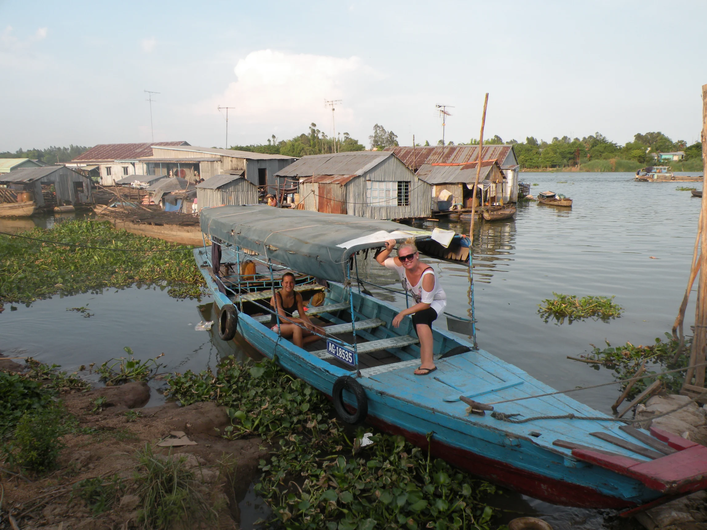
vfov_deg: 51.4
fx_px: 551
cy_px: 265
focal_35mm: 27
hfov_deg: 65.3
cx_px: 354
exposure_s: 1/160
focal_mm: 4.7
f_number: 5
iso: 64
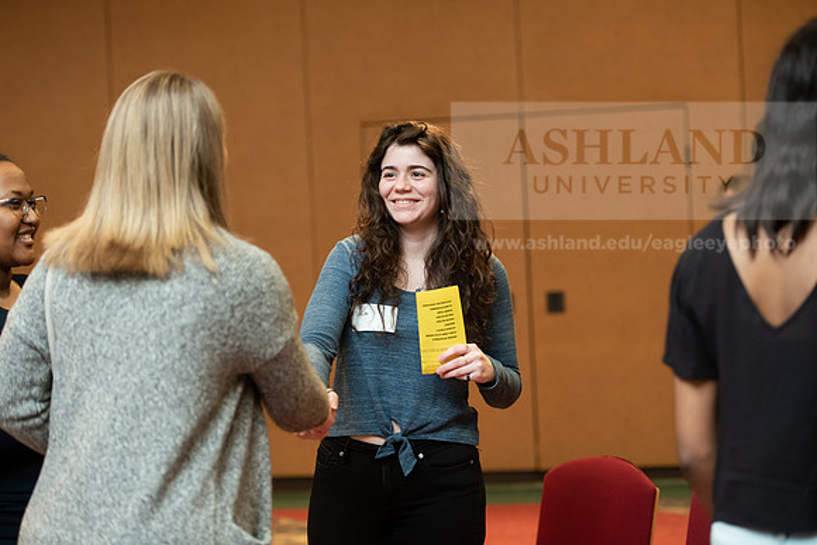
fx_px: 1861
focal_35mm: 82
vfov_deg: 16.7
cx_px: 408
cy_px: 272
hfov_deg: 24.8
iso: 1600
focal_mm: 82
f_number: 3.2
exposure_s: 1/200
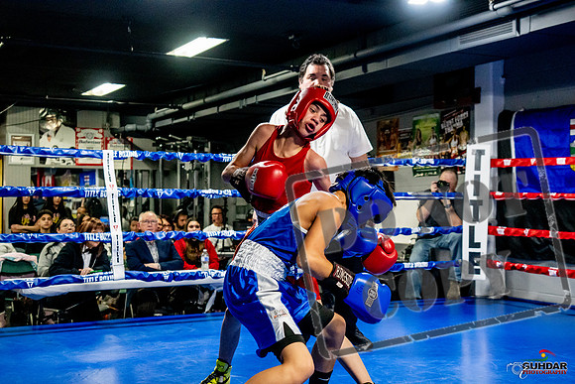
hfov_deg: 38.2
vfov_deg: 26.0
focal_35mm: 52
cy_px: 192
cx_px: 288
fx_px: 831
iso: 5000
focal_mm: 35
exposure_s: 1/800
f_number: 2.8
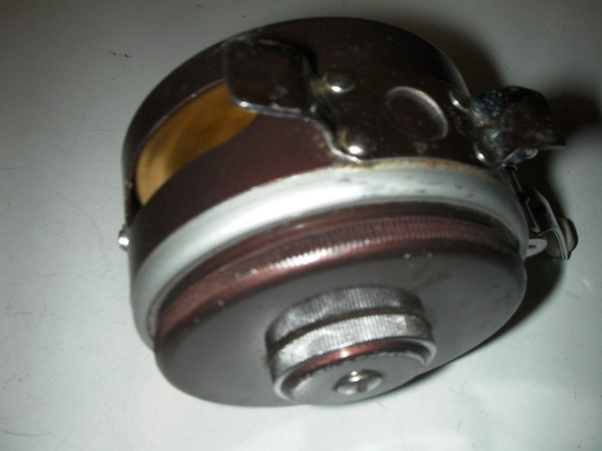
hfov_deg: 49.0
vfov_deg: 37.7
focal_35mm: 38
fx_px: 661
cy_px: 226
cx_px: 301
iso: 200
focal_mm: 6.3
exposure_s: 1/30
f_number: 5.6
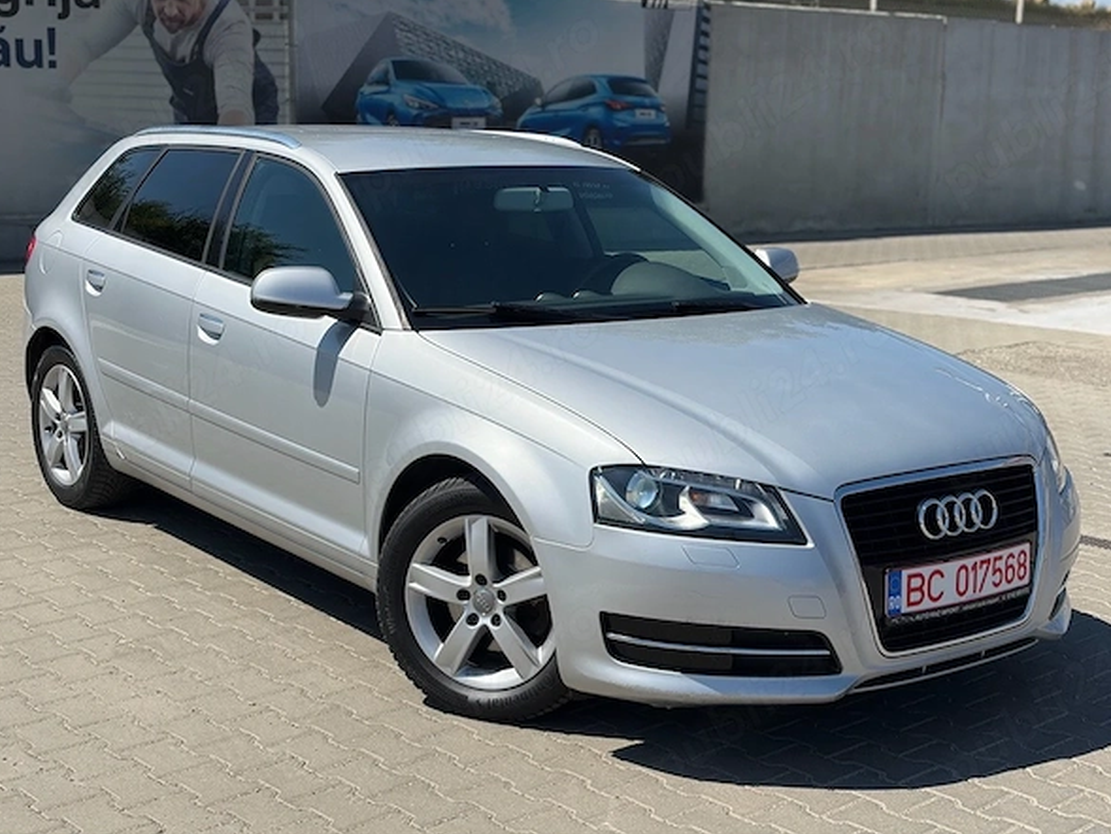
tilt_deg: -10.0
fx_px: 1701
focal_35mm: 53
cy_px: 411
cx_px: 553
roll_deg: -0.4
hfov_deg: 36.2
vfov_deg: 27.5
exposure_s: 1/5348
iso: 32
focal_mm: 5.96
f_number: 1.6
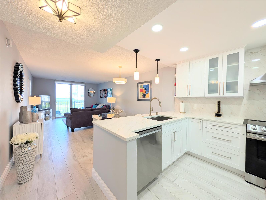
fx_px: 92
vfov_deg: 94.6
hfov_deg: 110.5
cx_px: 133
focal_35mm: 12
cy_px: 100
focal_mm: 2.02
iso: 45
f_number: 1.7
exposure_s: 1/131
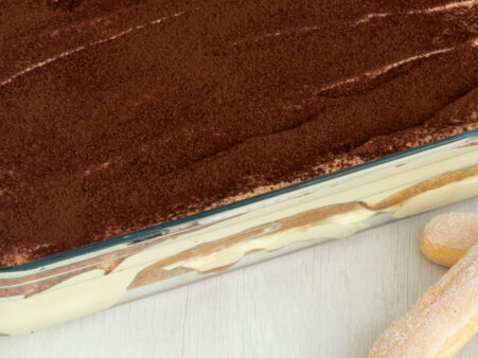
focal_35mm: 205
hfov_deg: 9.7
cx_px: 246
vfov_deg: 7.2
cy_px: 96
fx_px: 2830
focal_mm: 37.3
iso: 100
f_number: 11
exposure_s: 1/3
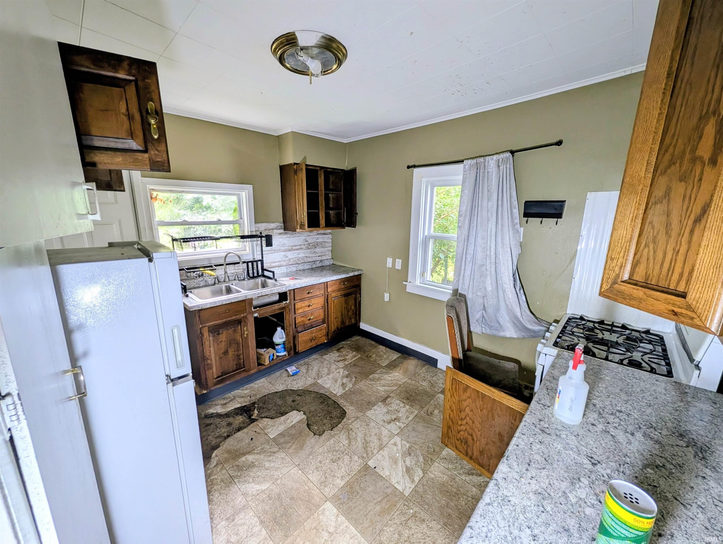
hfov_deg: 110.5
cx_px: 362
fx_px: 251
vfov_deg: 94.6
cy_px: 272
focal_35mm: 12
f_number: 1.7
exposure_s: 1/65.2
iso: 95
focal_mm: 2.02
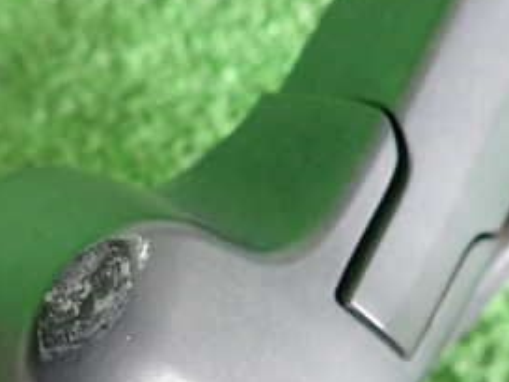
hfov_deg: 33.9
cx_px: 104
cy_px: 274
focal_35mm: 55
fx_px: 809
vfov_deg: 26.3
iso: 500
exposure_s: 1/30
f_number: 2
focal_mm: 4.5
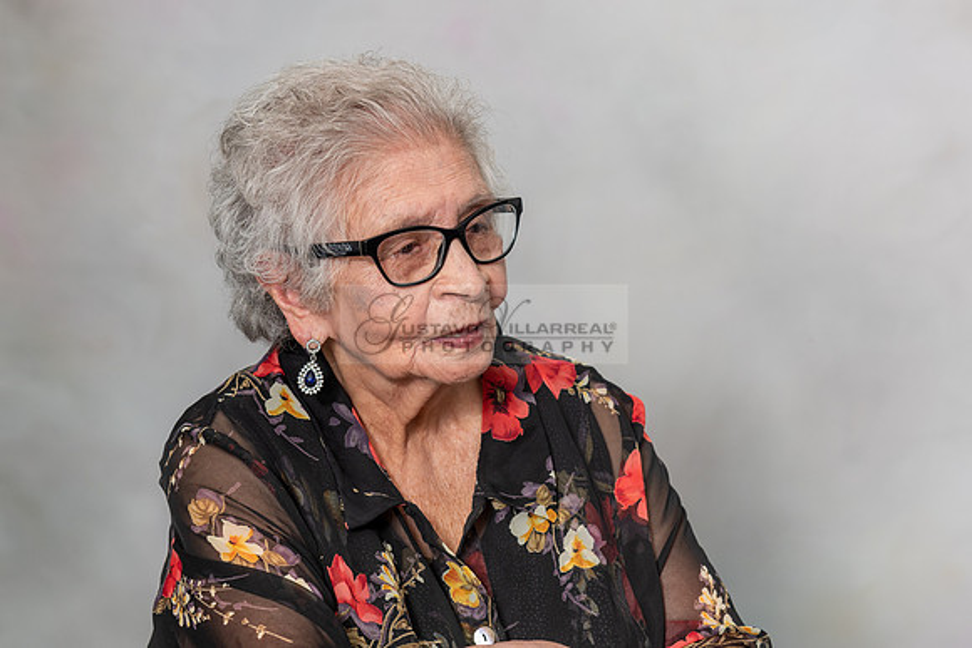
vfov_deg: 16.1
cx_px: 529
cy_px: 415
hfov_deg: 23.9
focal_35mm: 85
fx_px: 2295
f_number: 5.6
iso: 200
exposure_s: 1/125
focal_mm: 60
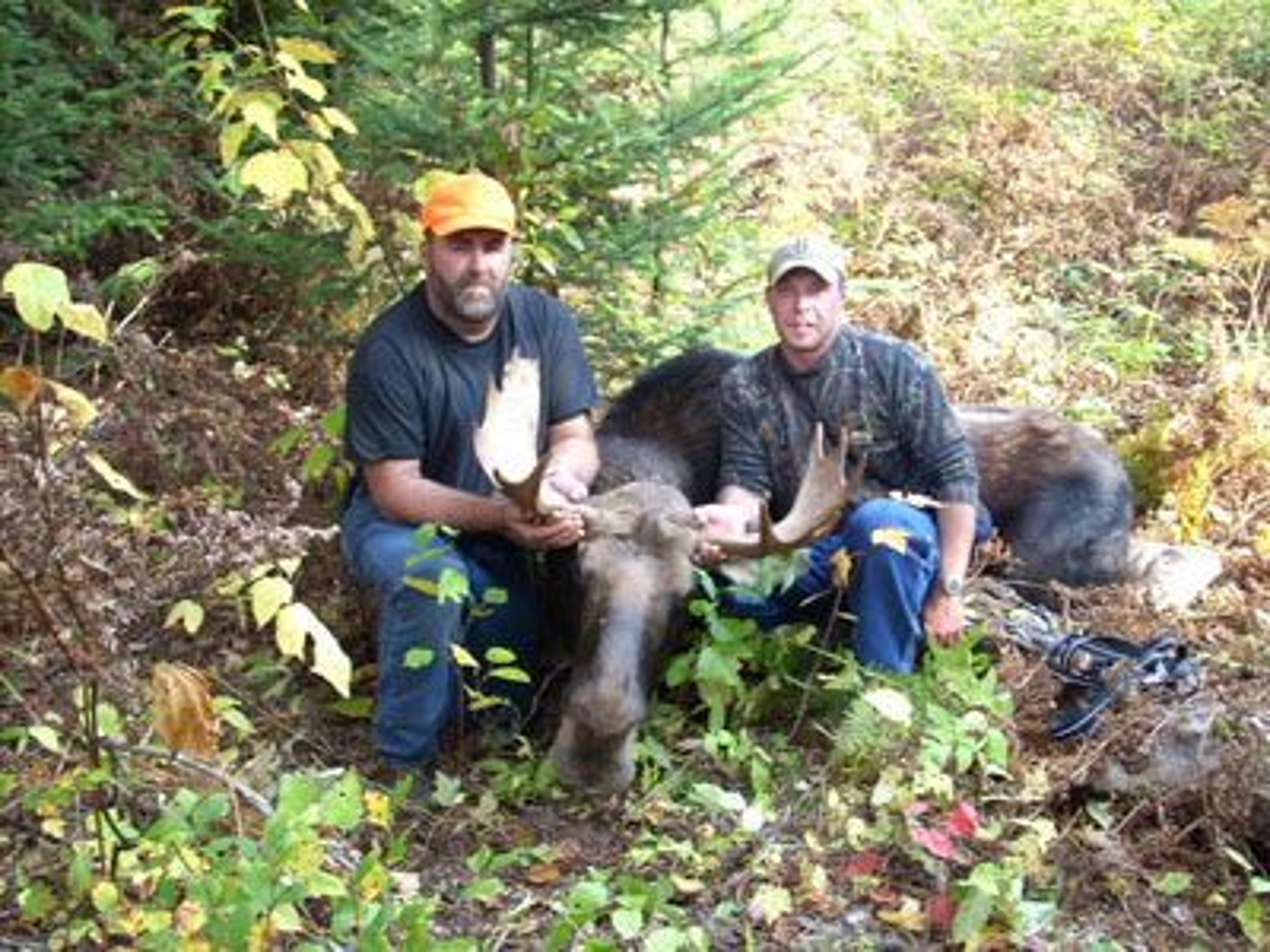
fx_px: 1357
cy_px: 476
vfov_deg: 38.7
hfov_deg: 50.1
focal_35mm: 37
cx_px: 635
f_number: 2.8
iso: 64
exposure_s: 1/50.4
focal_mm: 6.2
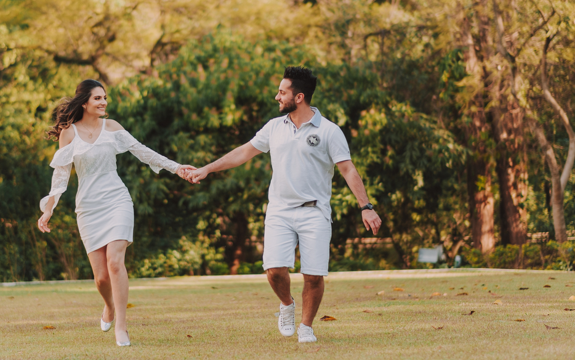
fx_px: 1724
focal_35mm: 110
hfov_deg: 18.9
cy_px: 149
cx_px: 221
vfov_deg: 11.9
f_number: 1.2
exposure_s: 1/640
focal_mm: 56
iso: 100
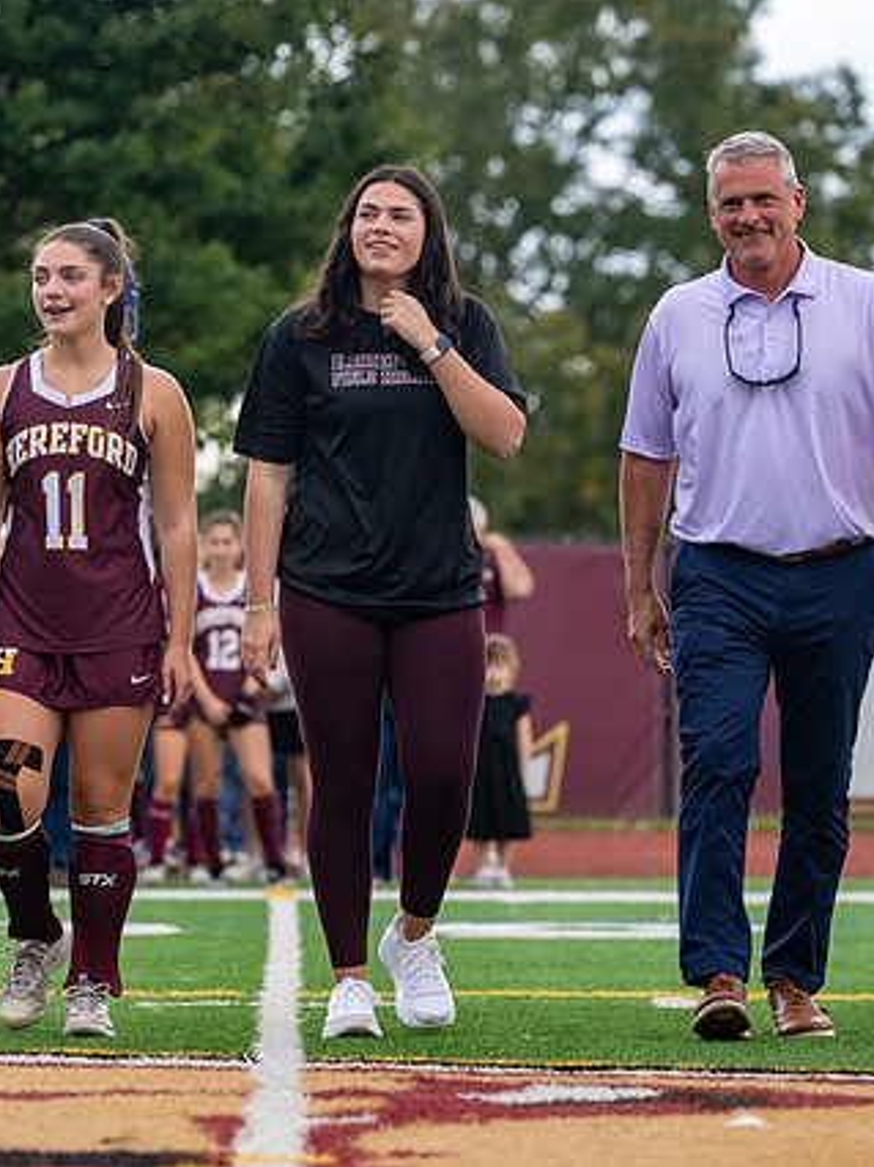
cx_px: 139
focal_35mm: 277
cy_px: 588
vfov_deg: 7.2
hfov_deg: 5.4
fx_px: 9334
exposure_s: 1/640
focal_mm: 160
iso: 1600
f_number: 4.5
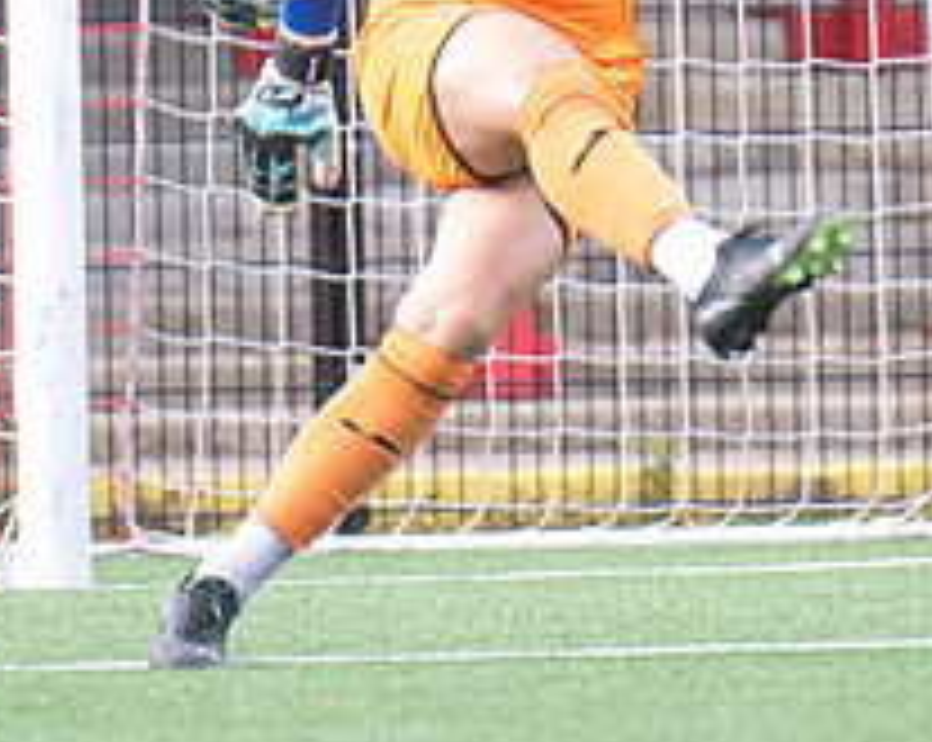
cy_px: -148
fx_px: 39279
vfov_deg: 1.1
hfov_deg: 1.4
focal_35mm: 1426
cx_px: 535
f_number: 2.8
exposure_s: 1/500
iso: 800
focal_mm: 300
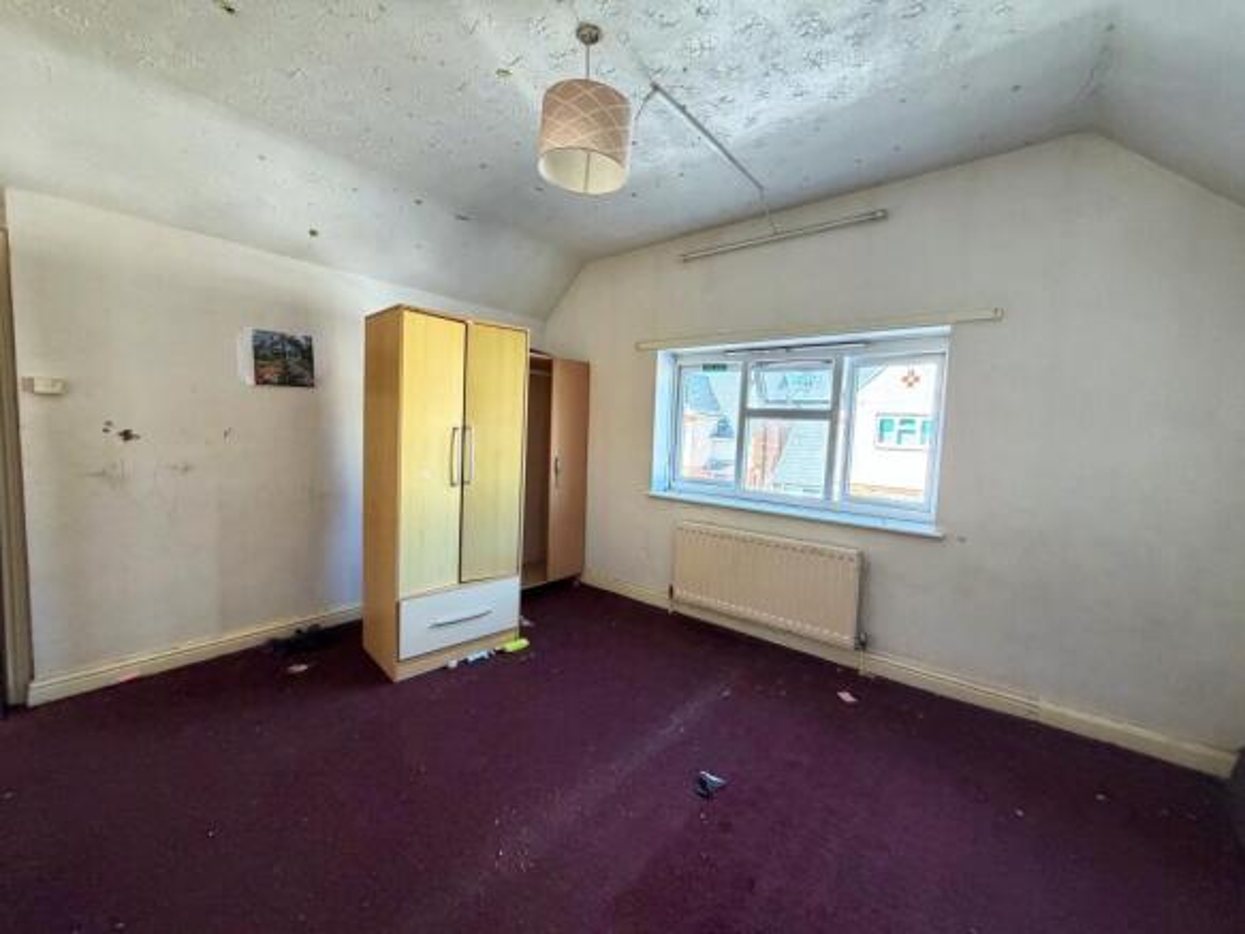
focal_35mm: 14
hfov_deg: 102.1
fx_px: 503
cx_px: 622
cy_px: 467
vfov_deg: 85.7
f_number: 2.2
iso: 320
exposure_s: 1/118
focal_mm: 2.22
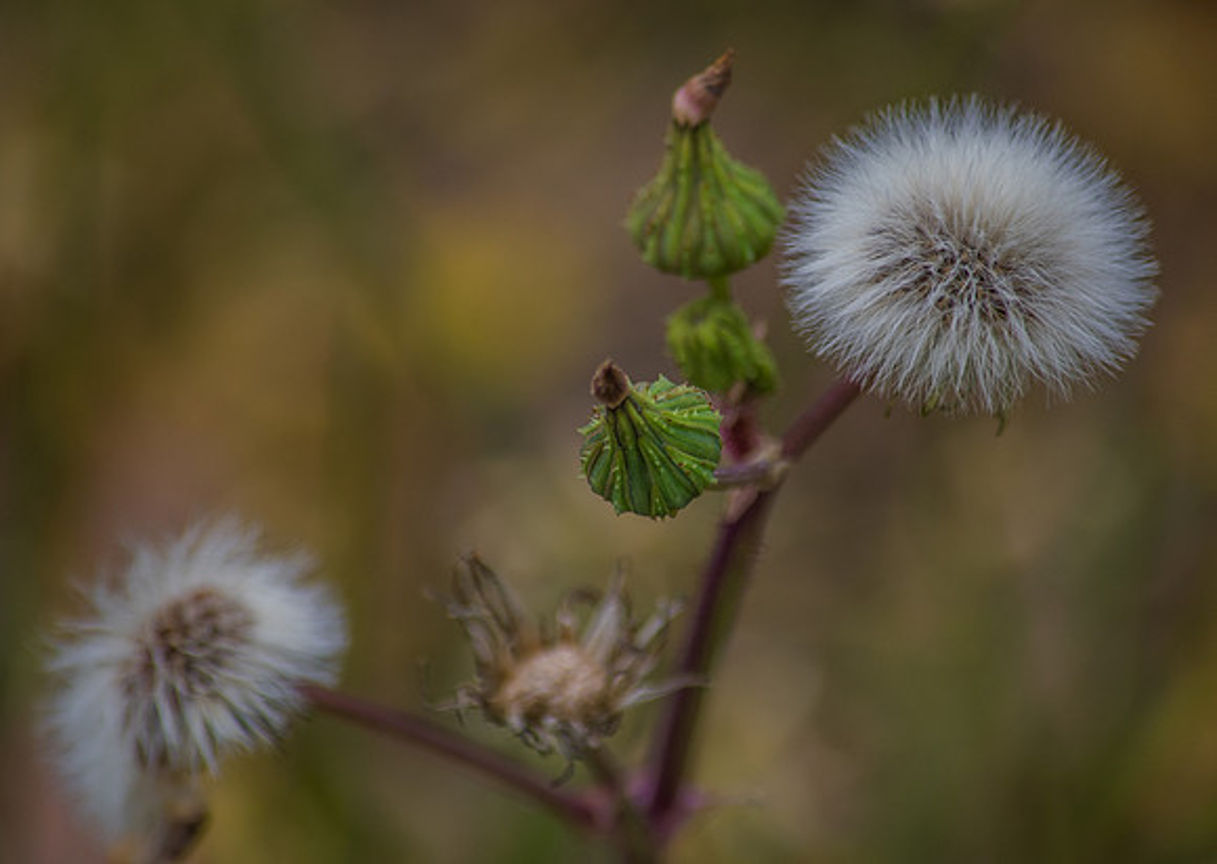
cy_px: 422
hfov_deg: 4.2
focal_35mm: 481
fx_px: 16594
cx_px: 664
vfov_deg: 3.0
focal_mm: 300
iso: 200
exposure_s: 1/200
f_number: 5.6
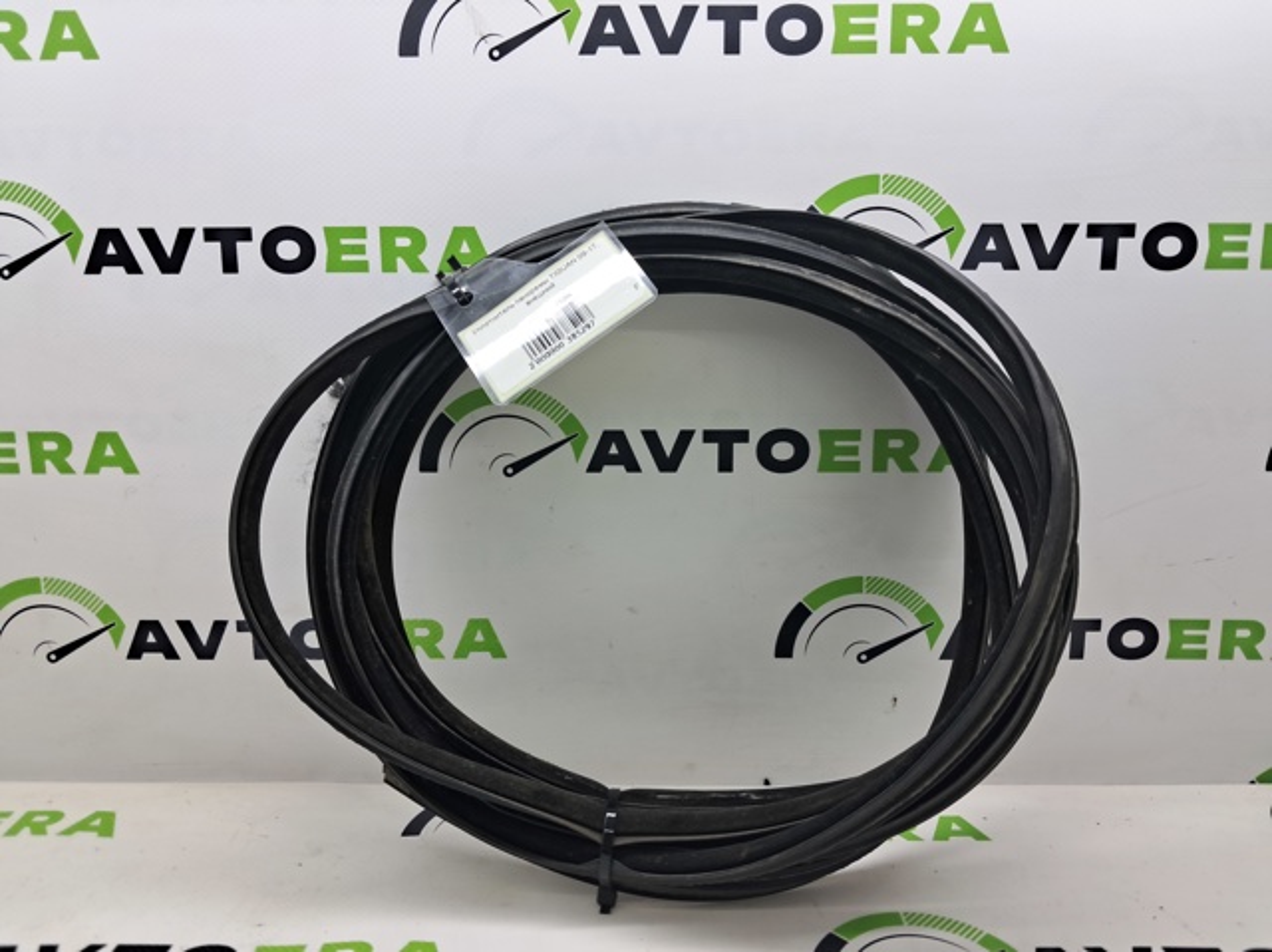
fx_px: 991
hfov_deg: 65.4
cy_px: 476
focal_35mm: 27
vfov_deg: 51.3
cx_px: 636
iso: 50
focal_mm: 4
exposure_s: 1/100
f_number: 1.8
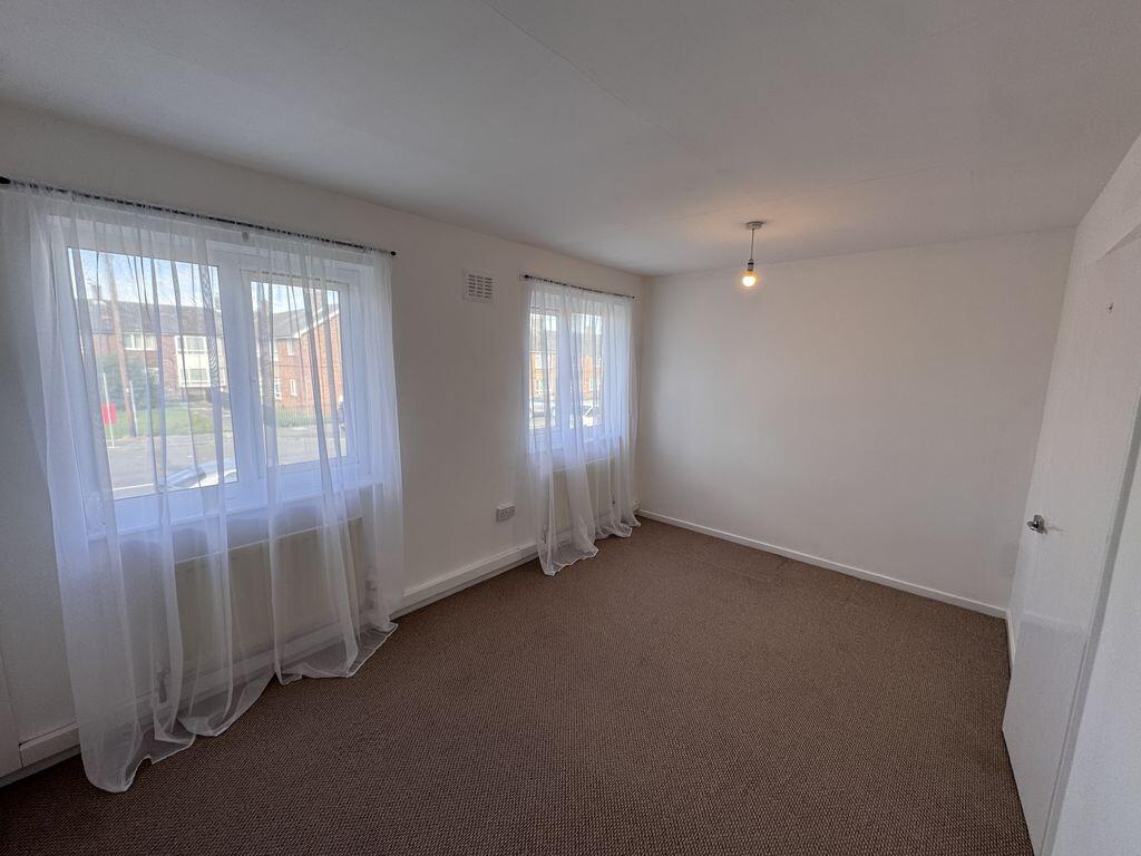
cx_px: 570
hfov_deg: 102.1
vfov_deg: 85.7
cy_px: 428
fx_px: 461
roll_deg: -0.7
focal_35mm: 14
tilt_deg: -9.4
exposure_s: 1/101
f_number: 2.2
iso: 40
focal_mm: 2.22
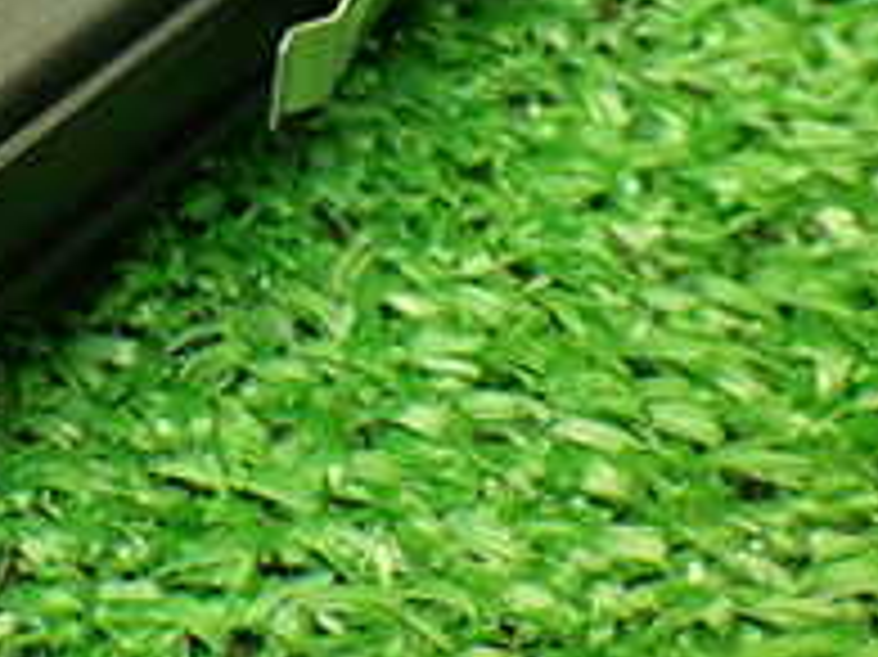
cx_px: 95
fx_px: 3194
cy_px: -81
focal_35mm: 126
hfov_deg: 15.5
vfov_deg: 11.6
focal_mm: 7.31
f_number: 2.8
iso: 800
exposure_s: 1/100
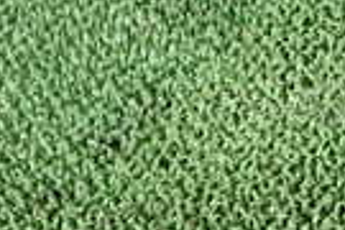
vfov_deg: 8.9
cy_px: 406
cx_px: 555
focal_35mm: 148
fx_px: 1418
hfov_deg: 13.0
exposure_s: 1/320
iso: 100
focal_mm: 5.79
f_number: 3.2
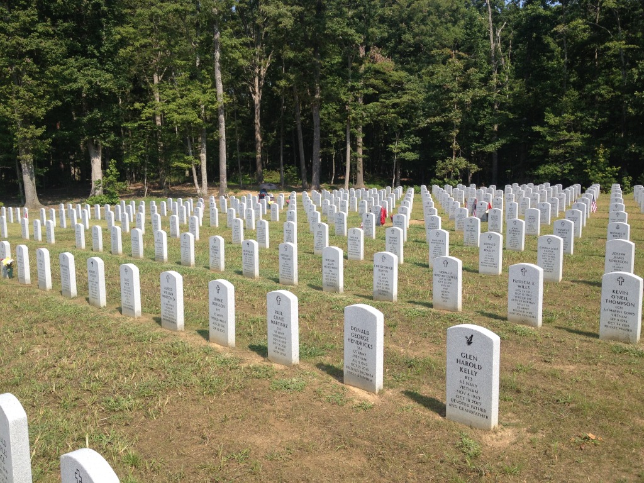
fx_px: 651
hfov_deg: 52.6
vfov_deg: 40.7
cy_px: 242
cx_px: 322
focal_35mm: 35
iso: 50
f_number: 2.4
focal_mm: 4.28
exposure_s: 1/1126
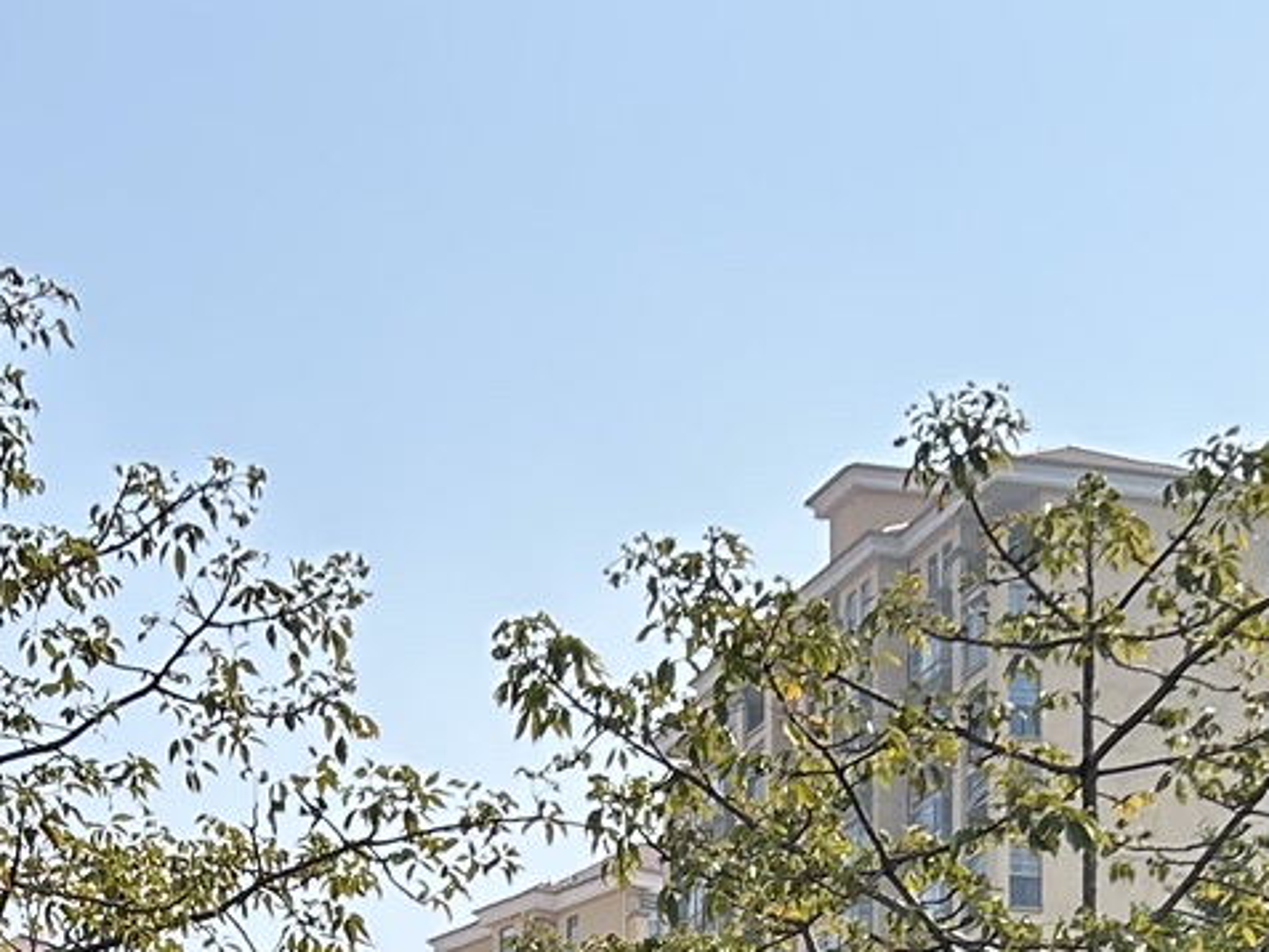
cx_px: 255
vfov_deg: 12.2
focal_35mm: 109
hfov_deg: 17.9
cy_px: 1822
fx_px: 3997
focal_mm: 5.7
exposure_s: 1/2841
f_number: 1.5
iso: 50
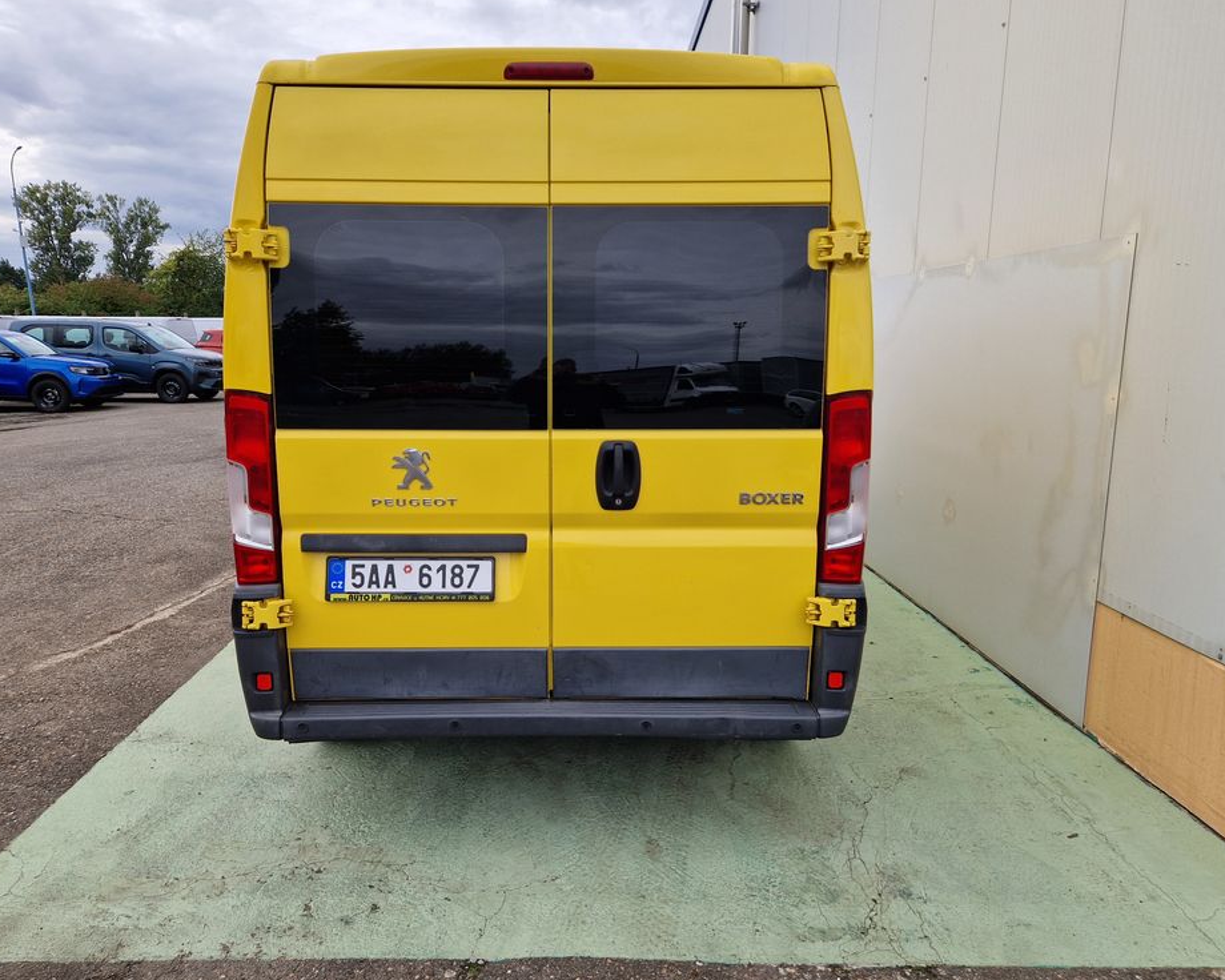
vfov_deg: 56.8
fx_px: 906
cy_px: 478
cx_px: 575
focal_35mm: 25
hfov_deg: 68.0
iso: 50
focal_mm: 5.4
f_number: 1.8
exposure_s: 1/856
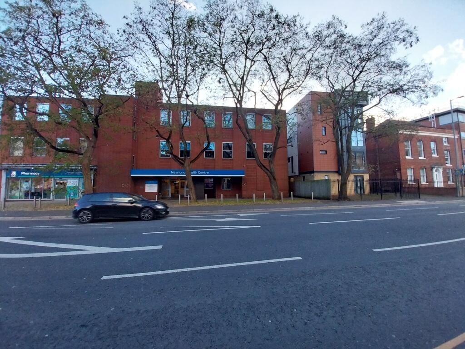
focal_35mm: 13
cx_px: 232
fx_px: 175
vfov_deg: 89.9
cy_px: 174
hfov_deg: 106.2
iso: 64
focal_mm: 1.13
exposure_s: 1/144
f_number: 2.2
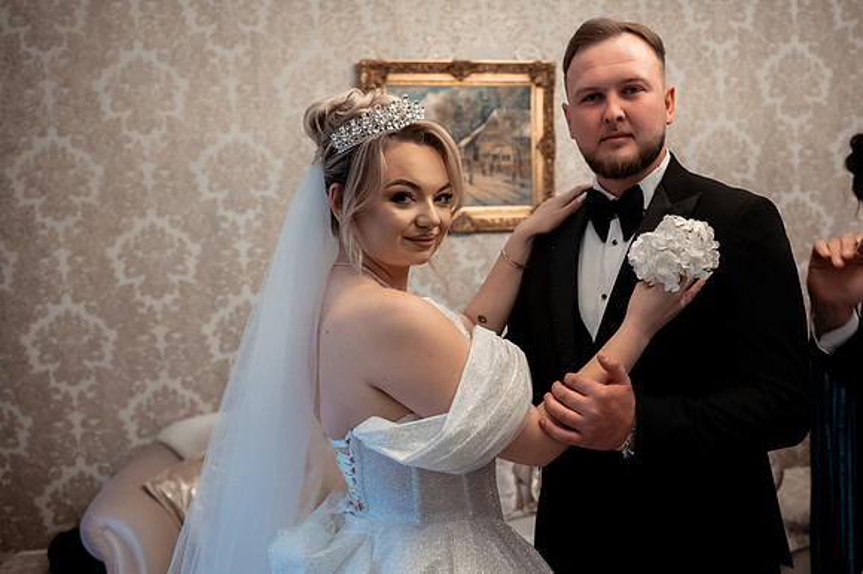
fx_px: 802
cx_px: 503
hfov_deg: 56.3
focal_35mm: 33
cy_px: 294
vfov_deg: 39.4
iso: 3200
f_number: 3.2
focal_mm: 28
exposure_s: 1/200
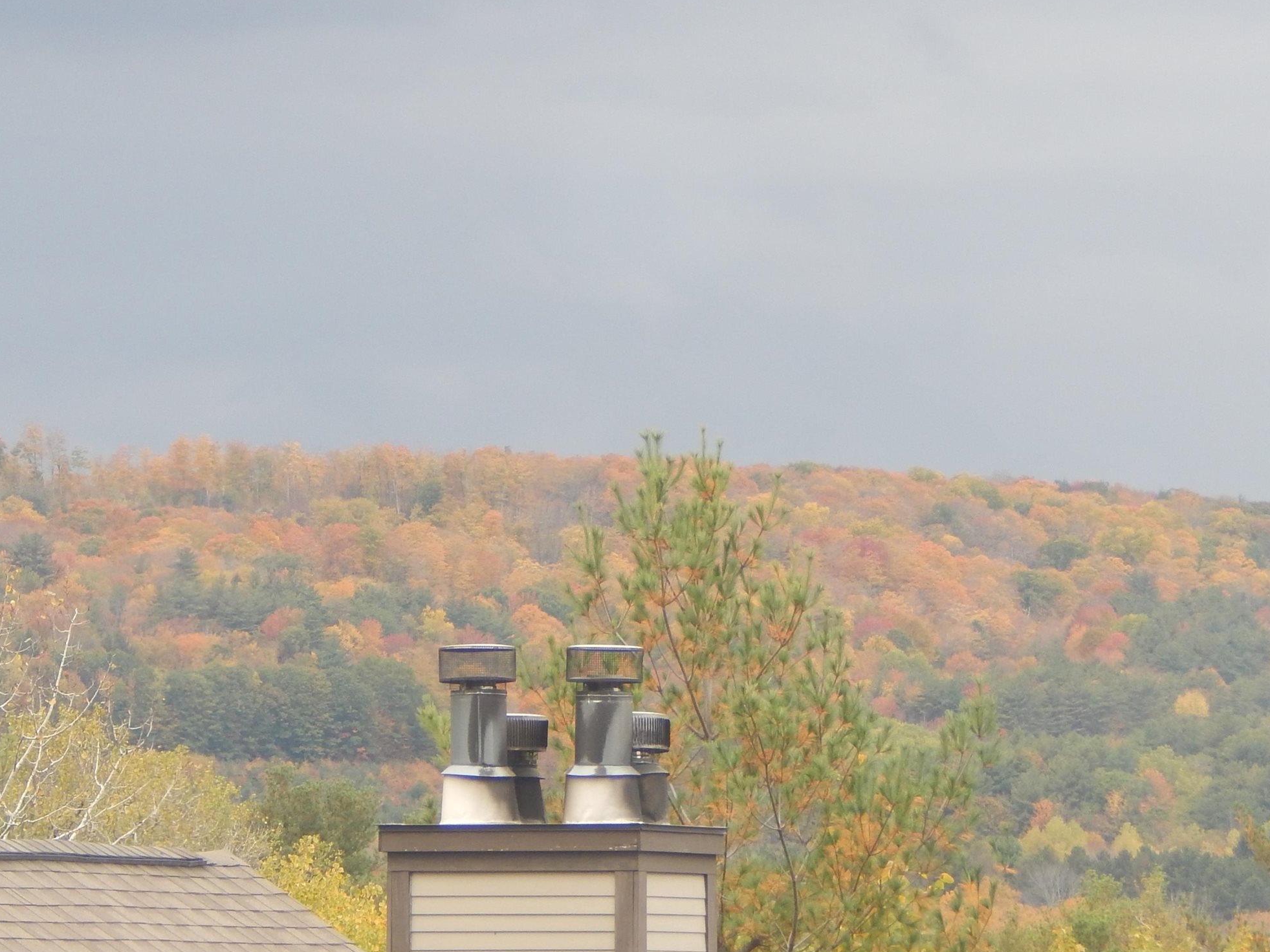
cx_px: 743
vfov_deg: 4.6
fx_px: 11886
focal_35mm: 324
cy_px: 406
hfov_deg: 6.1
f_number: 5.4
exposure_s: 1/100
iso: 180
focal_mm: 37.1
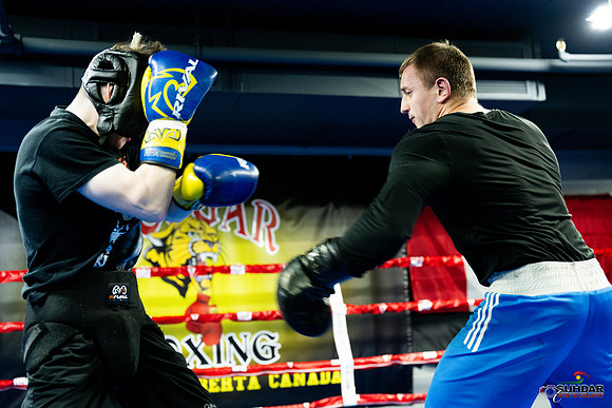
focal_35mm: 50
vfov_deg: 27.0
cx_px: 306
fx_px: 850
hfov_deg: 39.6
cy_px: 204
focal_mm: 50
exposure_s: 1/400
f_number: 2.5
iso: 3200
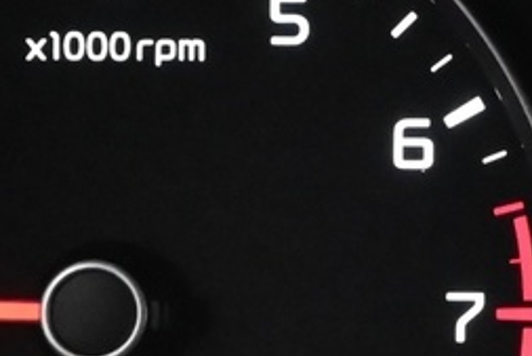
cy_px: 280
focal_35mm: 216
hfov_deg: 9.2
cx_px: 877
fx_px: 3191
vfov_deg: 6.4
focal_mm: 22.5
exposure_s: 1/30
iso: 6400
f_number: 5.6
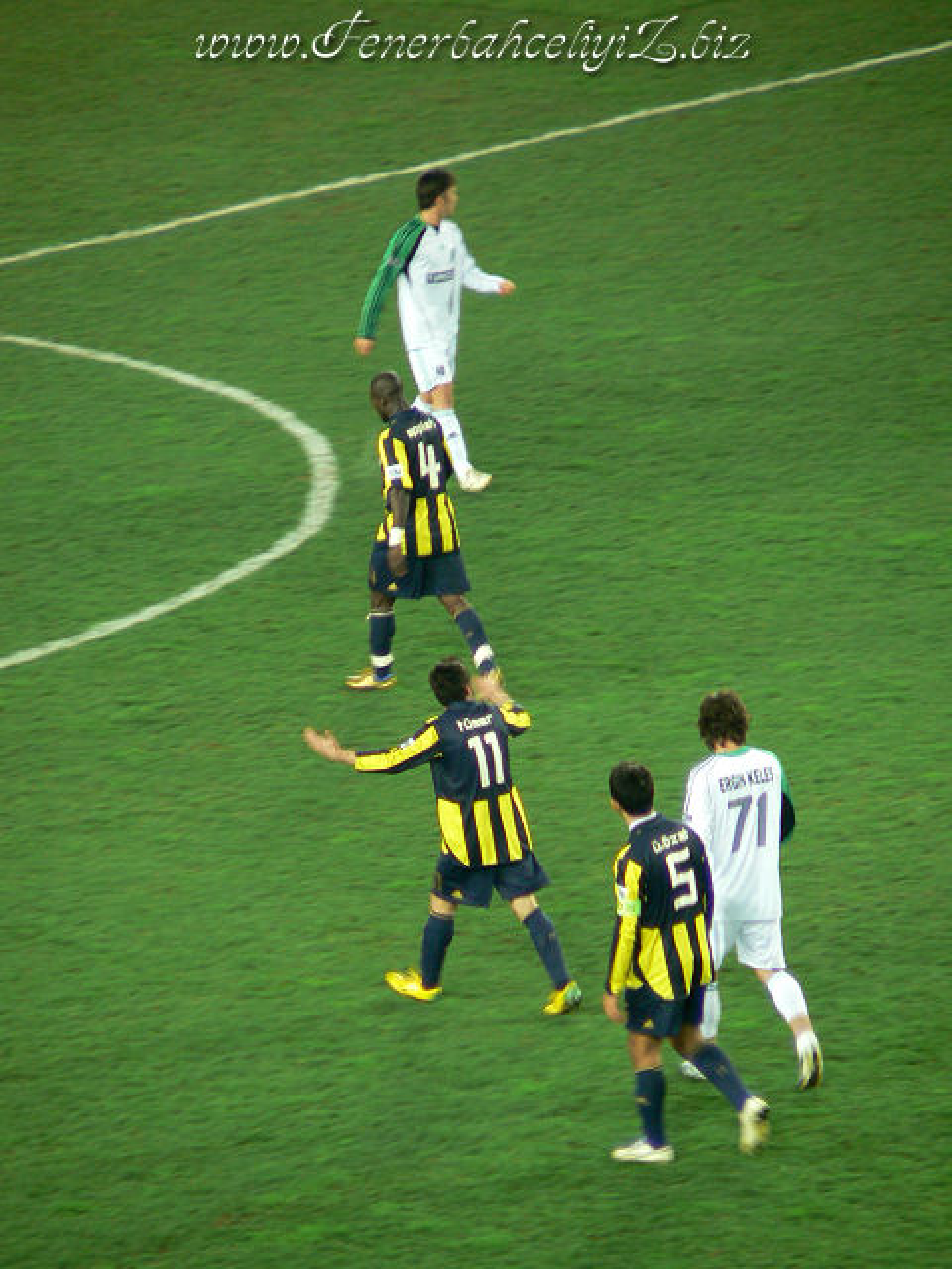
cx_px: 476
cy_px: 634
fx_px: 15841
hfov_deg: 3.4
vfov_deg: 4.6
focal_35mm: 432
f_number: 3.3
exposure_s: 1/30
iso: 100
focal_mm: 72
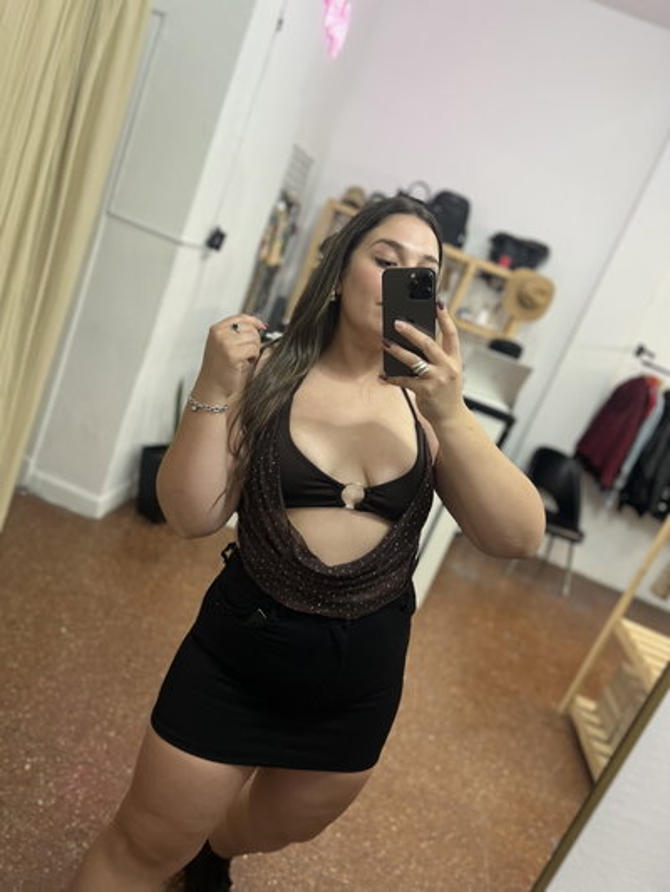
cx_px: 335
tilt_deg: -14.5
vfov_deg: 67.3
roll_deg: -21.5
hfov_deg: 53.1
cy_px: 446
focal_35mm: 26
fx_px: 671
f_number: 1.5
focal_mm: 5.7
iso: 125
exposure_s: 1/100
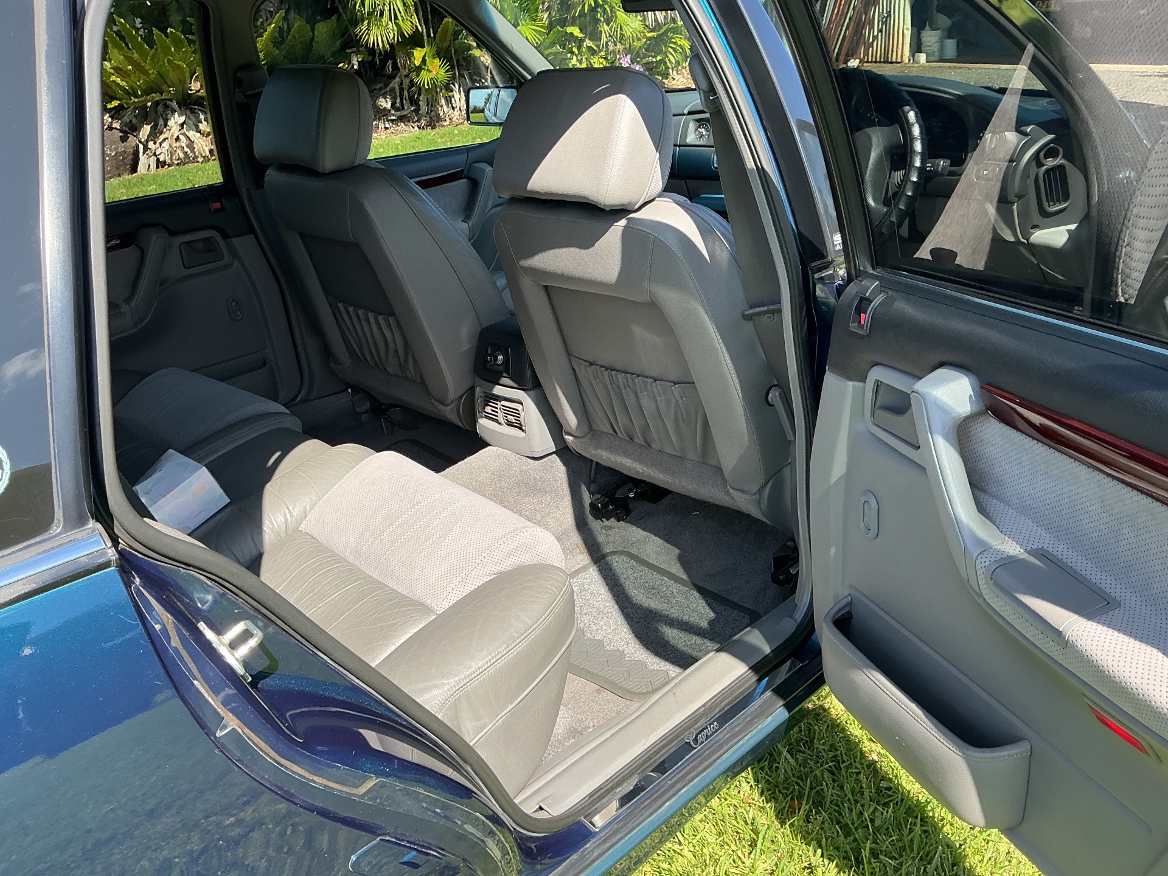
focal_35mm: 29
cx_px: 584
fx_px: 979
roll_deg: +3.8
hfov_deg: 61.7
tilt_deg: -26.1
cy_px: 438
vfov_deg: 48.2
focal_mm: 3
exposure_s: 1/383
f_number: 1.8
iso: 25
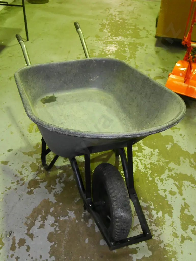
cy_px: 130
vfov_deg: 51.3
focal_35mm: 36
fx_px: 272
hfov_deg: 39.7
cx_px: 98
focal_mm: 18
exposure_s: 1/100
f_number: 4.2
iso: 3200
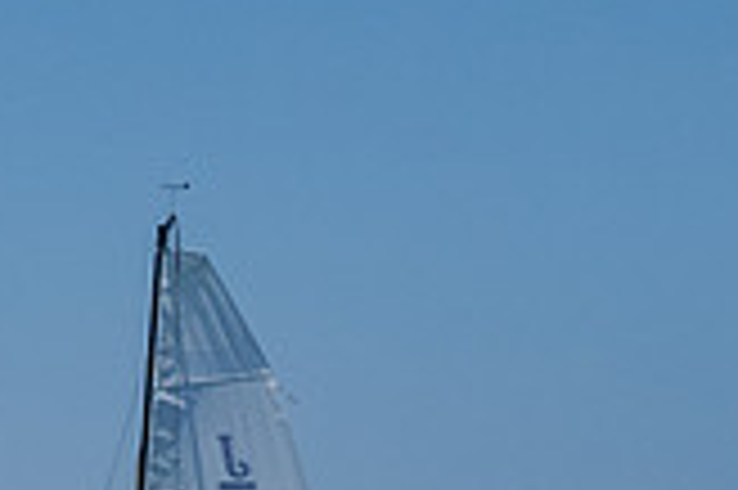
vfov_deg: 2.5
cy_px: 966
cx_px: -488
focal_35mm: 548
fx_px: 11223
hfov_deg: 3.7
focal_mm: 85
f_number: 14
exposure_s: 1/1250
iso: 640
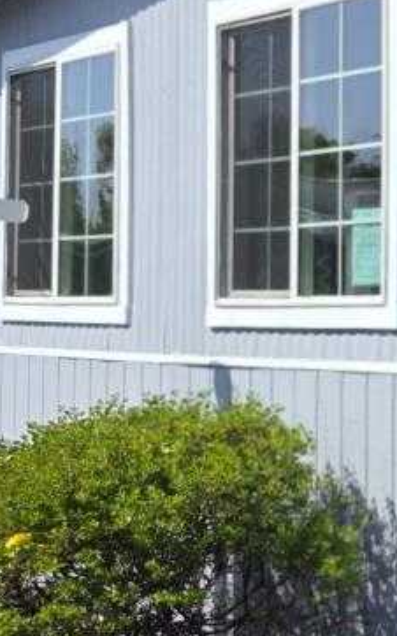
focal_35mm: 101
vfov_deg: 20.6
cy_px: 305
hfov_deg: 9.7
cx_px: 1224
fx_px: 1750
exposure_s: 1/562
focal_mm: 6.3
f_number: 1.7
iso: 12
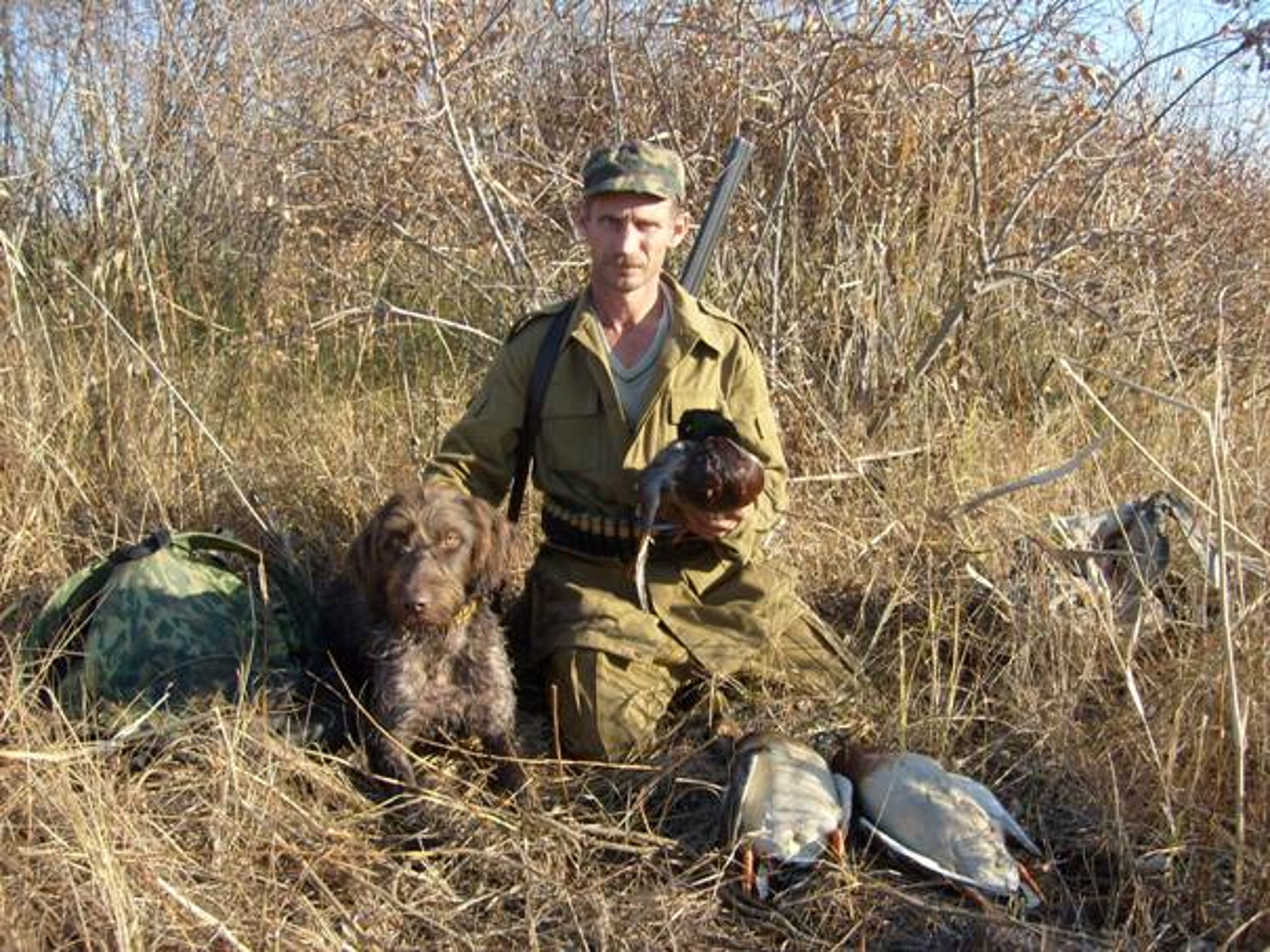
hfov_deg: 52.6
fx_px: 1284
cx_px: 635
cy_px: 476
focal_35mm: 35
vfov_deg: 40.7
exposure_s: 1/90
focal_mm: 5.8
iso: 80
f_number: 7.1
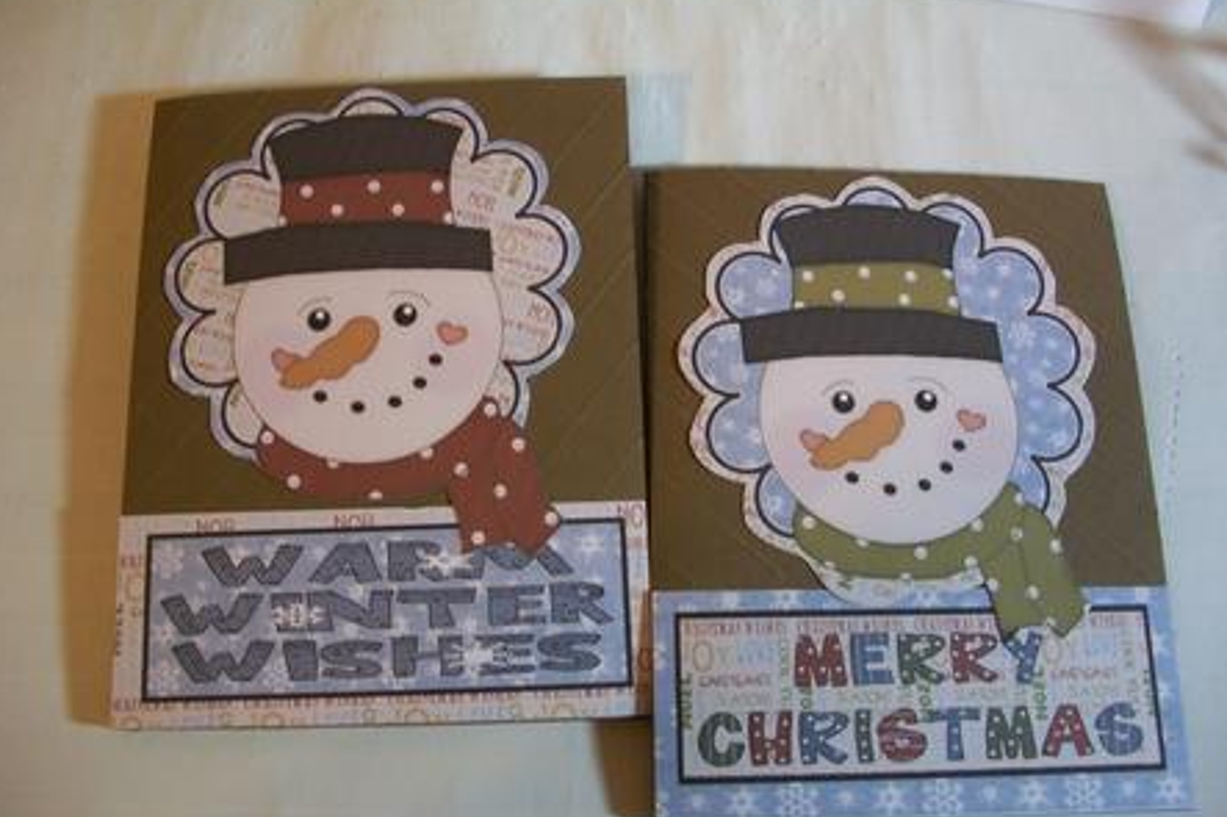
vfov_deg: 35.9
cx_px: 607
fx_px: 1261
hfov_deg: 51.9
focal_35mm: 37
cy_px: 429
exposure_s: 1/15
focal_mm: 6.3
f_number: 3.1
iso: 160
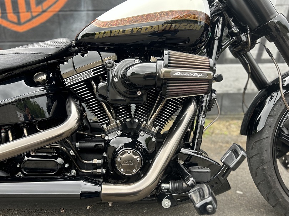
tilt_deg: -16.3
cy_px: 108
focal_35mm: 26
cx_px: 144
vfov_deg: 53.0
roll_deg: +1.7
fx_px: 217
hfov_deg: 67.3
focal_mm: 5.7
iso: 50
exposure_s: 1/567
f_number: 1.5
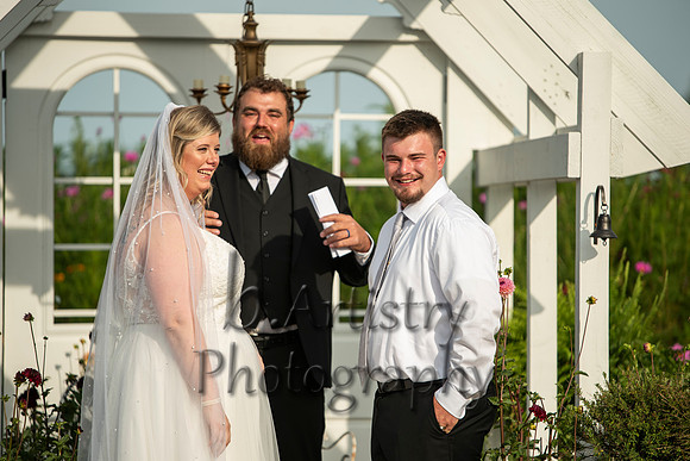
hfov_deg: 9.3
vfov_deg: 6.2
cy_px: 237
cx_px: 355
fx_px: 4238
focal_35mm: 221
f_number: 2.8
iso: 125
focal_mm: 200
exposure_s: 1/2000
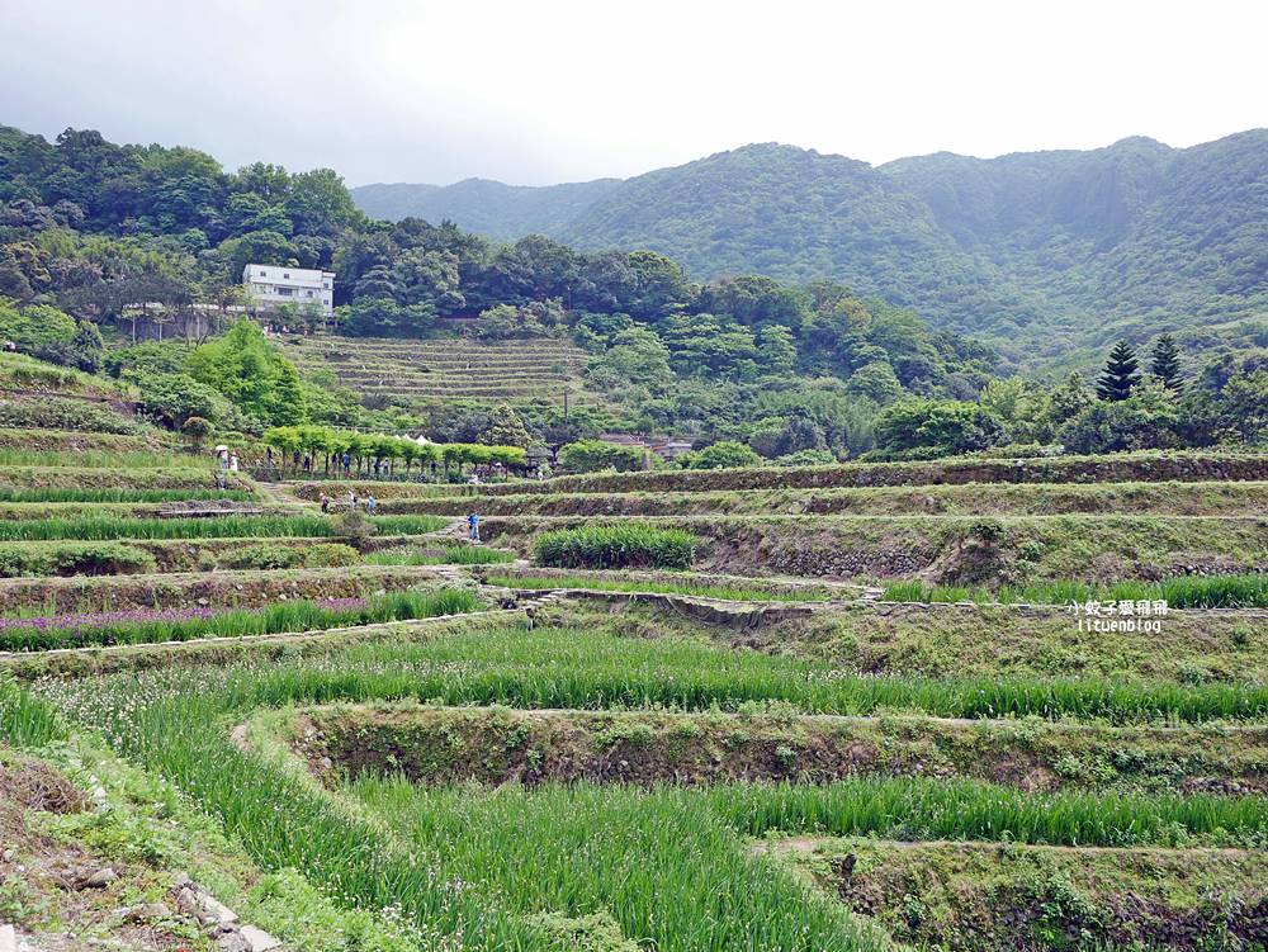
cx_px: 634
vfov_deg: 49.8
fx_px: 1026
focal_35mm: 28
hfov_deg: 63.4
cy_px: 476
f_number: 3.5
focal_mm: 14
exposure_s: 1/800
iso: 200
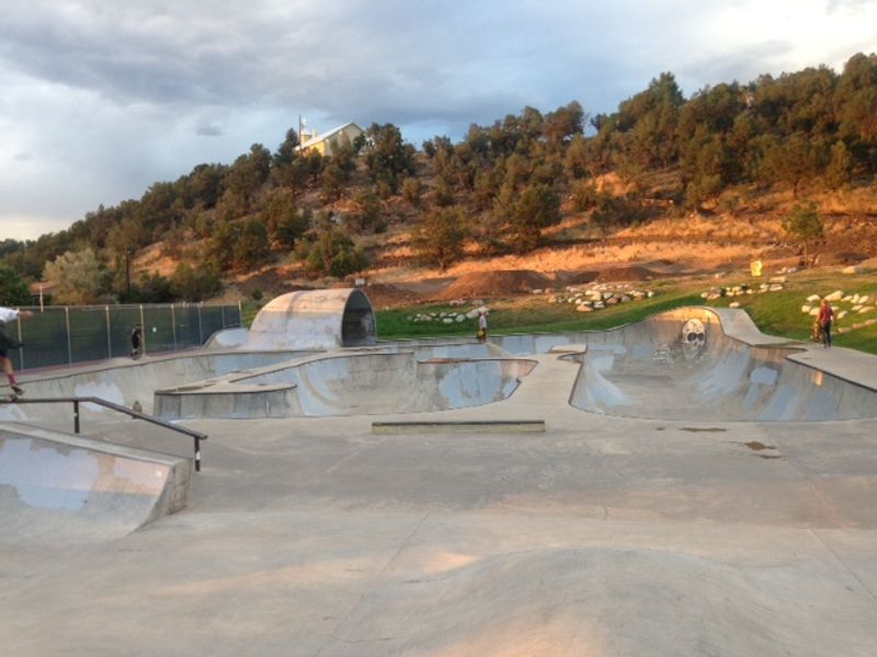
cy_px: 328
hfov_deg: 55.4
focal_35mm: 33
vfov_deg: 42.9
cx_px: 438
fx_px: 836
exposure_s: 1/60
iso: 64
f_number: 2.4
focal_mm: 4.12
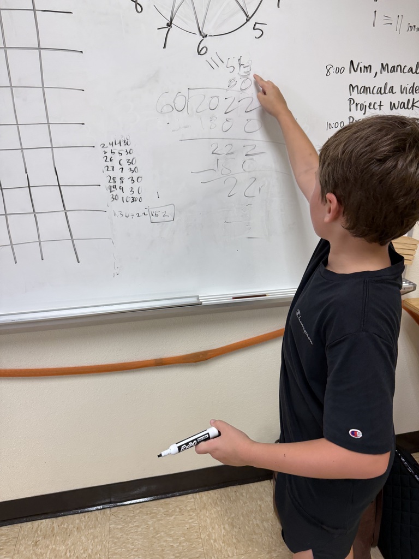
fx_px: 387
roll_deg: -0.1
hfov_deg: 56.8
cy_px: 280
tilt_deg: -19.4
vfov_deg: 71.6
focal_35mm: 24
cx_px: 210
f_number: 1.78
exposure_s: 1/120
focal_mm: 6.76
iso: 125
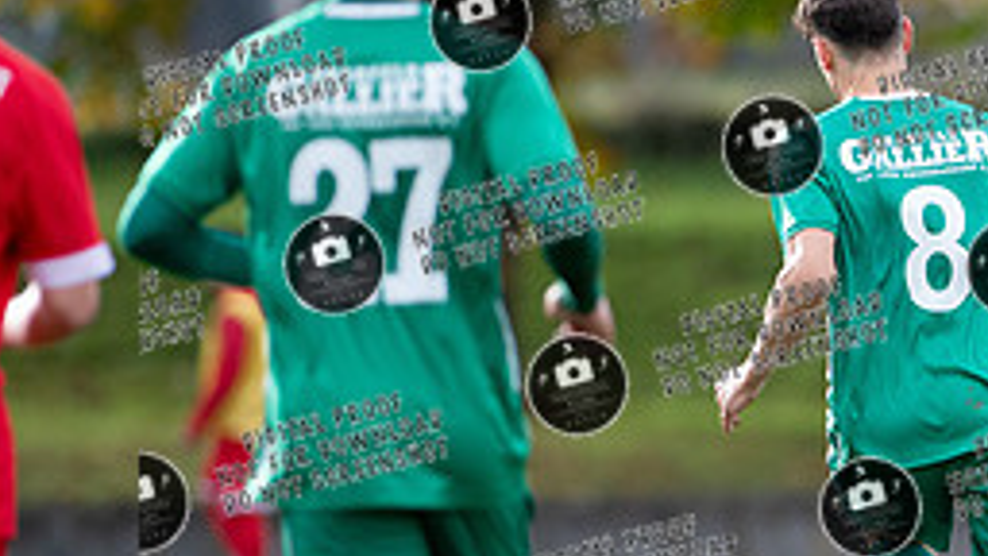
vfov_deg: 1.2
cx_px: 1492
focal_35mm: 979
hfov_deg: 2.2
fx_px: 25648
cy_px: 335
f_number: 3.5
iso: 640
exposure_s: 1/1600
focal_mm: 300
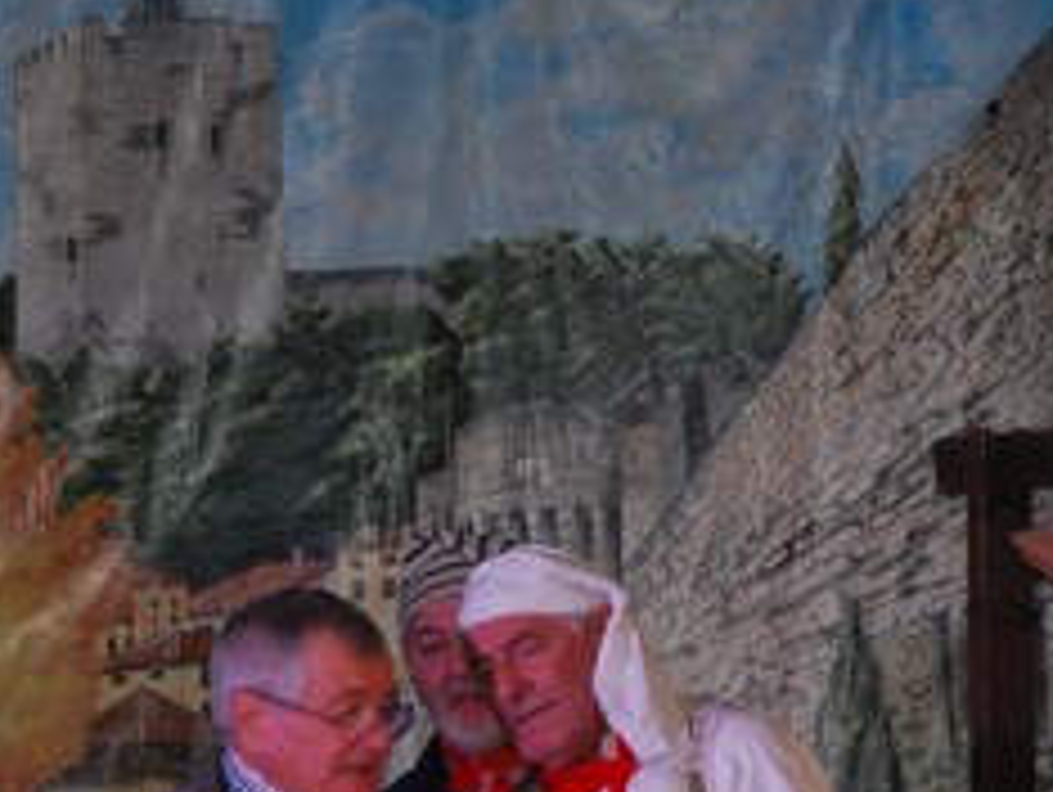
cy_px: 632
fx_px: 10211
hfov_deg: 5.9
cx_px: -76
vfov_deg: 4.4
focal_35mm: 335
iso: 800
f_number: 5
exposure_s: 1/60
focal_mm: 85
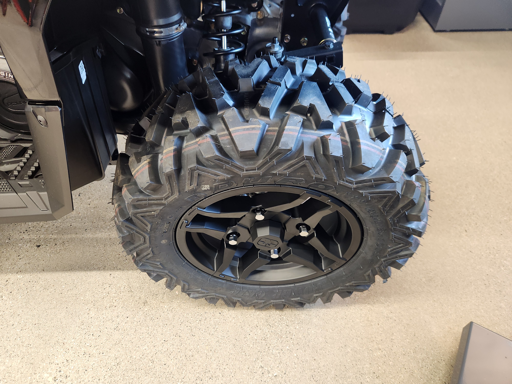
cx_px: 256
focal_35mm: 23
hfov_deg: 73.9
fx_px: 340
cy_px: 192
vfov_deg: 58.9
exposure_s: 1/120
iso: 400
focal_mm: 5.4
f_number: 1.8
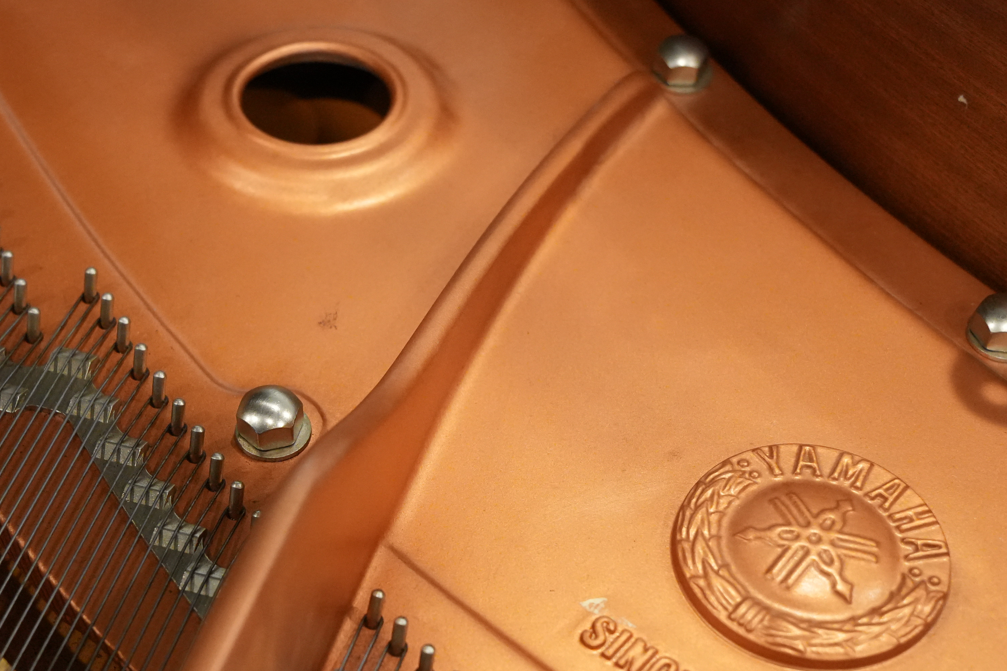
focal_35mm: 64
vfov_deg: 21.2
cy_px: 472
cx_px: 434
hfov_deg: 31.5
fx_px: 1782
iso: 3200
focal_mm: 29
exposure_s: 1/160
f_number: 2.8
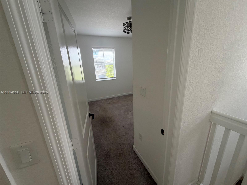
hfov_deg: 102.1
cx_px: 124
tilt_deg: -15.9
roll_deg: +3.2
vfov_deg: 85.7
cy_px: 92
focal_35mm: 14
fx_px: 100
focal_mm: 2.22
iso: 200
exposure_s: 1/121
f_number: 2.2
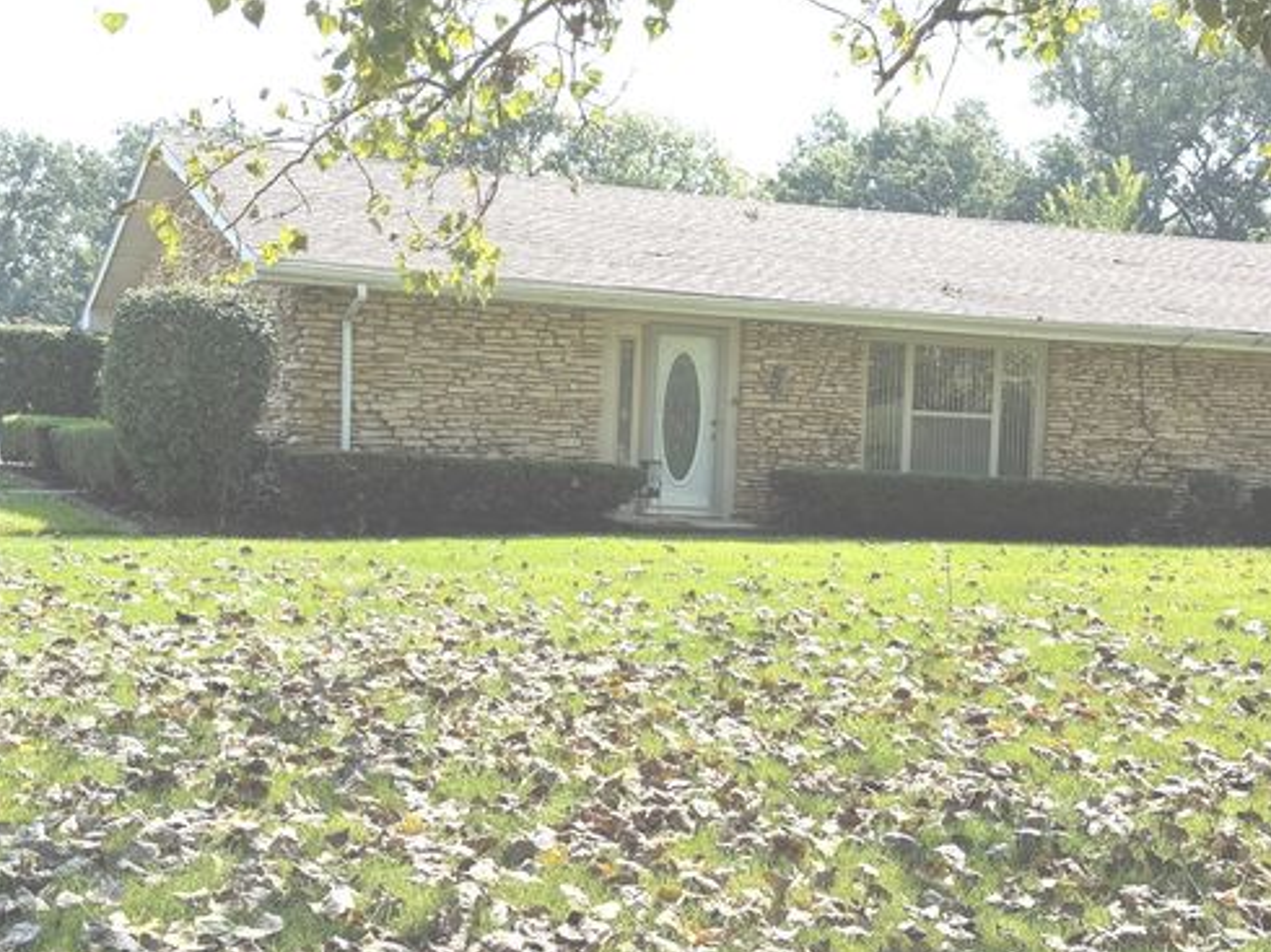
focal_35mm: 49
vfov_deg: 29.7
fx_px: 1798
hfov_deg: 38.9
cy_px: 479
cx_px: 638
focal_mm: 6.76
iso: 64
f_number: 1.78
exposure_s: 1/2494
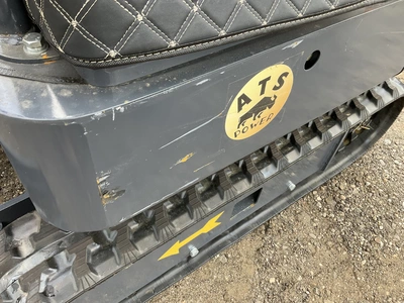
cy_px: 152
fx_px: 338
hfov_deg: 61.7
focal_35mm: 29
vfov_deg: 48.2
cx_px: 202
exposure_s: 1/122
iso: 32
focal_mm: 3
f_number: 1.8
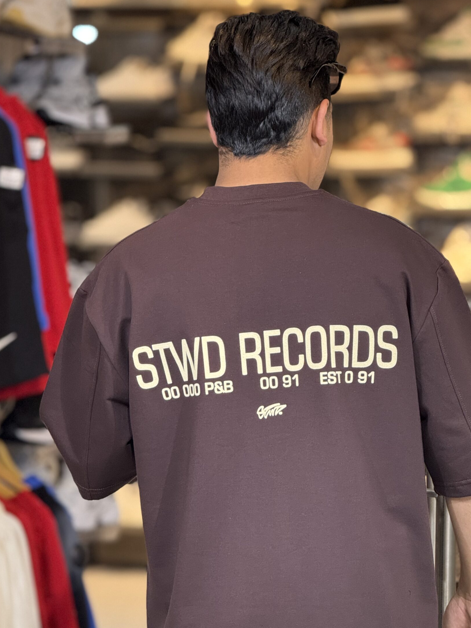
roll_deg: -1.2
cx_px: 268
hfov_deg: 10.5
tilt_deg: -4.1
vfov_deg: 14.0
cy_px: 347
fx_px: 2558
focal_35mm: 141
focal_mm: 15.66
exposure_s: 1/100
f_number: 2.8
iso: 400
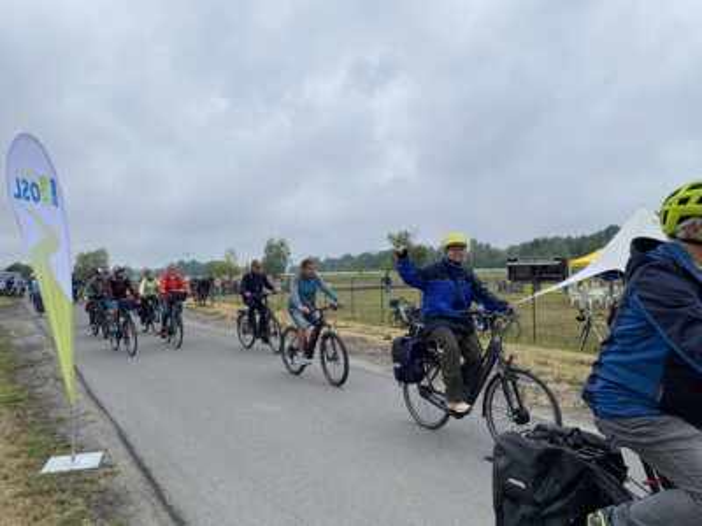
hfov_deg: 67.3
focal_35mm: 26
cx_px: 351
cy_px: 263
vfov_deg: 53.1
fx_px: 527
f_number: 1.8
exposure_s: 1/1961
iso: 32
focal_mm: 4.2
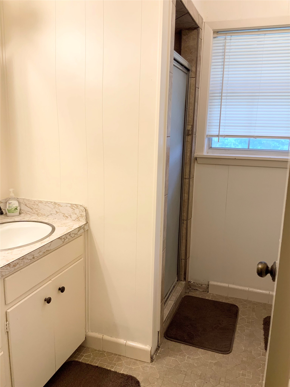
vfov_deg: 61.7
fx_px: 324
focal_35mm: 29
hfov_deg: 48.2
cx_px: 145
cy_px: 194
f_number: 1.8
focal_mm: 3
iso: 64
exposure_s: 1/120
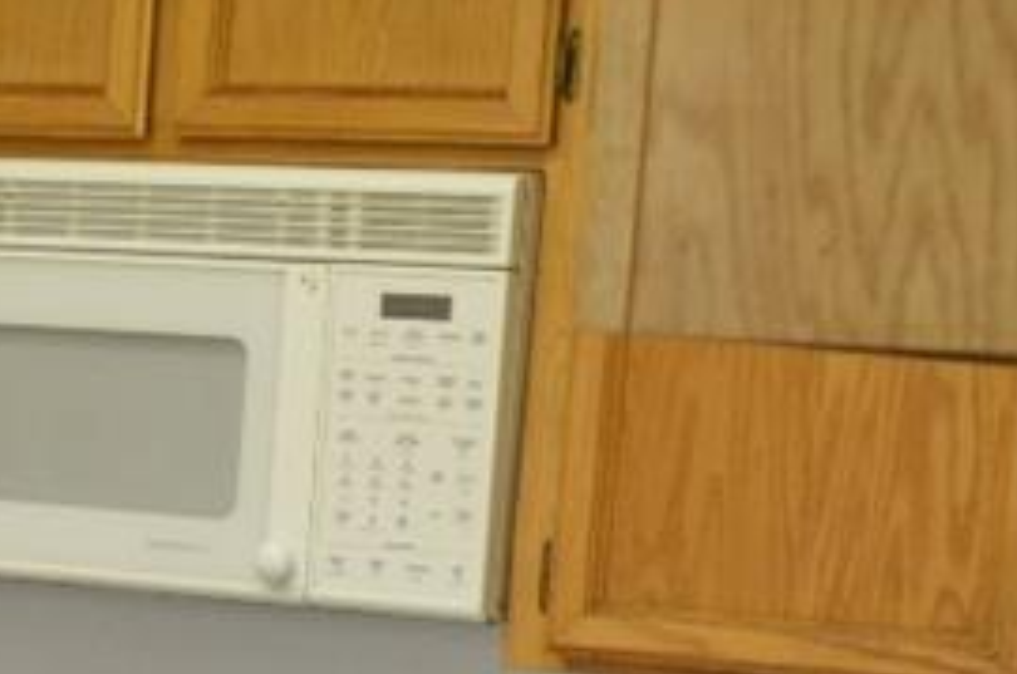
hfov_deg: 12.2
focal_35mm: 150
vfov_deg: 9.0
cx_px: -1002
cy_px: 862
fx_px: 4230
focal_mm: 18
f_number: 4
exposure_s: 1/60
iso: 560
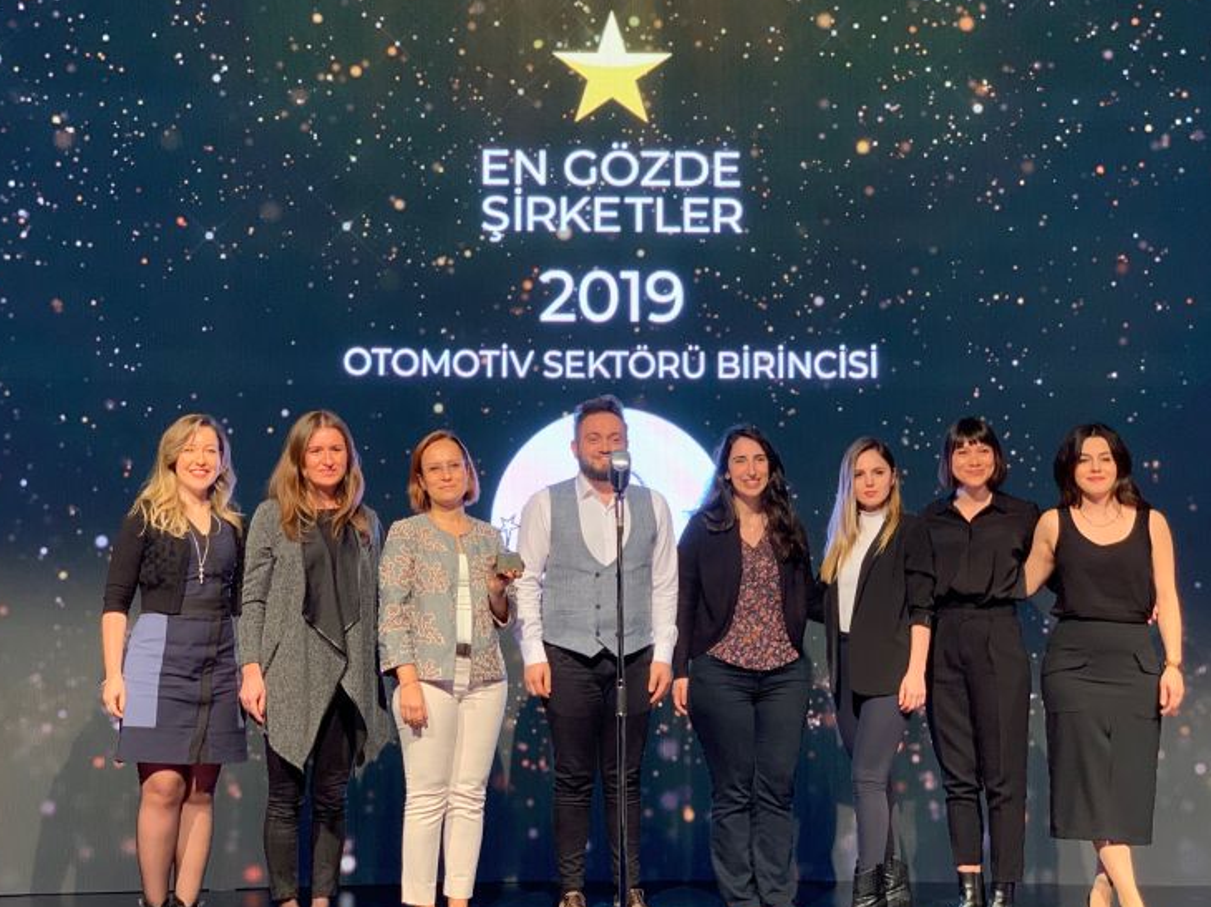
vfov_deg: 25.6
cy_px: 471
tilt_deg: +4.2
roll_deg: +0.6
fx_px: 1993
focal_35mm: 57
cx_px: 614
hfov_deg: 33.8
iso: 64
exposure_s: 1/49
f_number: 2.4
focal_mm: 6
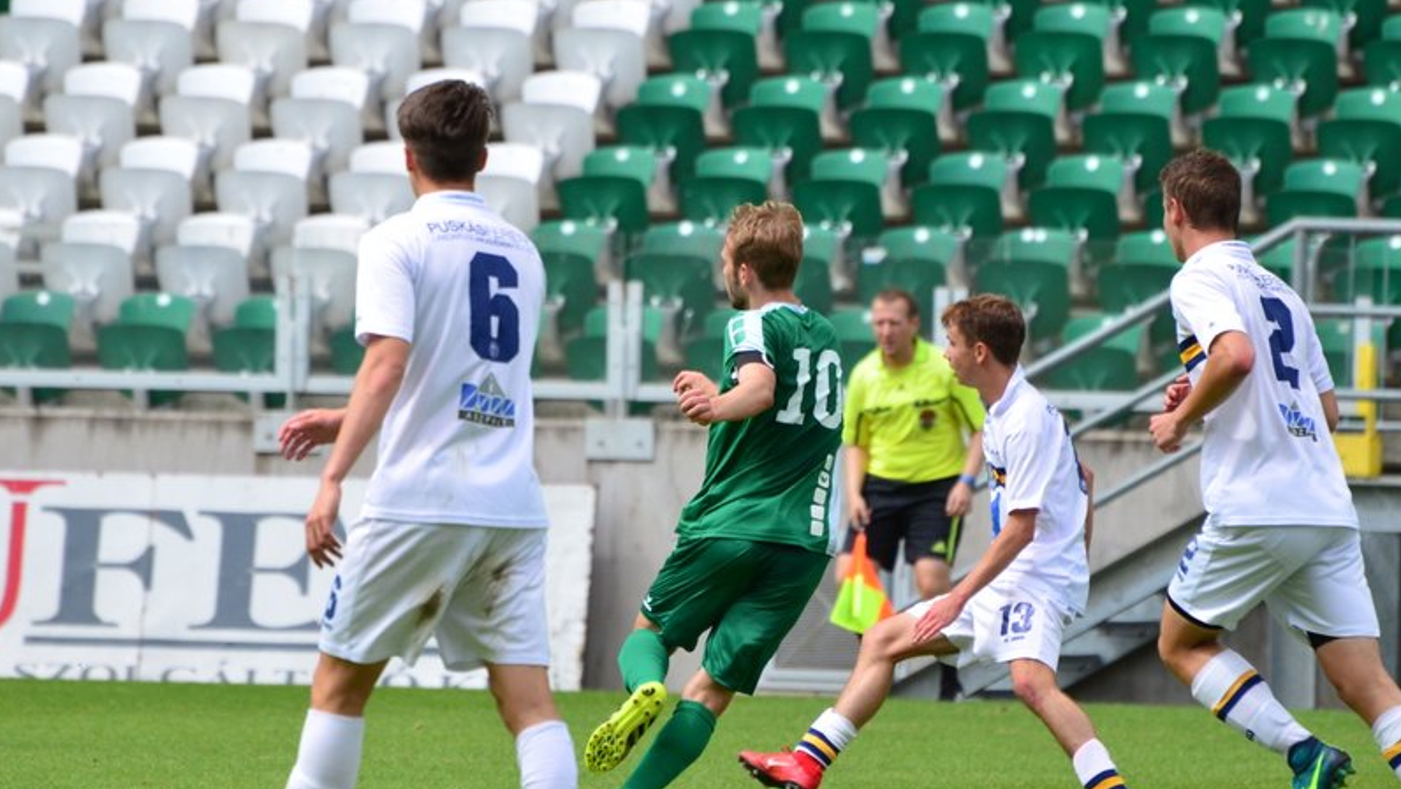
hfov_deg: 4.1
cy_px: 449
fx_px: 19766
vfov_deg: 2.3
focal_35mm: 532
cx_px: 699
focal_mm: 300
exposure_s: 1/2500
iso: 1000
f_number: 6.3
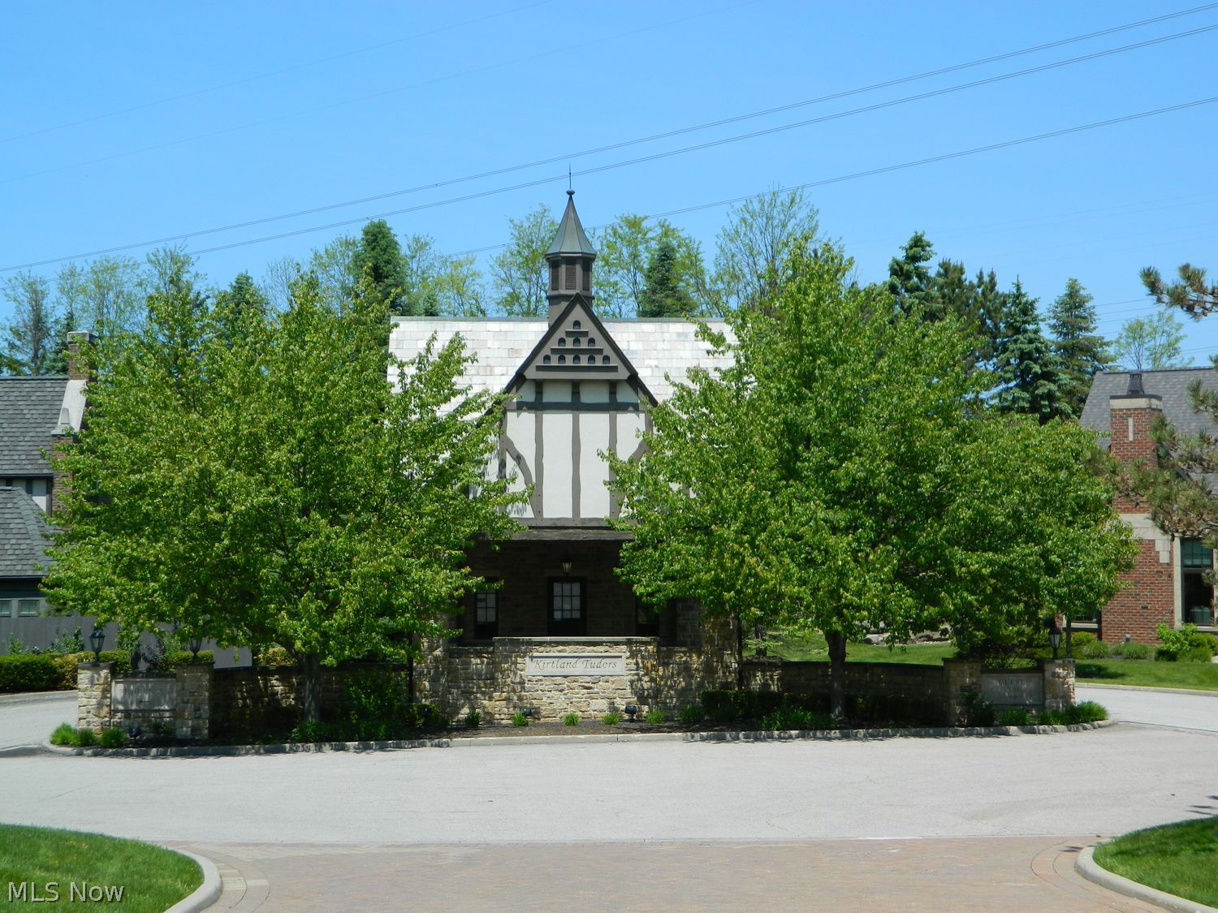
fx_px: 2006
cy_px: 456
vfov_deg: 25.7
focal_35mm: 57
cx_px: 609
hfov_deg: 33.8
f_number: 3.8
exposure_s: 1/800
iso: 80
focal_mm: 10.2
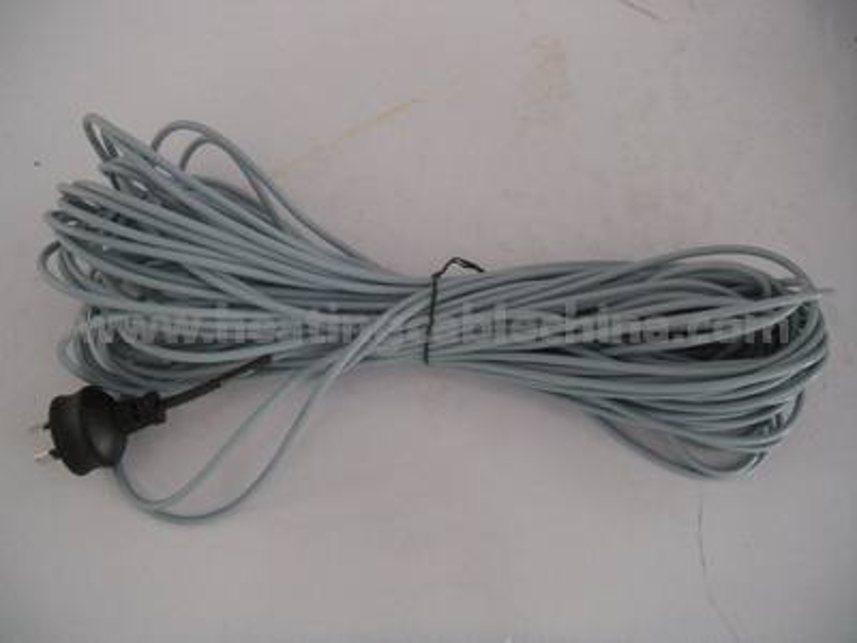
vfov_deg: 40.7
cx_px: 428
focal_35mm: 35
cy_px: 322
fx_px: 867
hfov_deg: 52.6
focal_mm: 5.9
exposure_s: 1/26.2
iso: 400
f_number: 3.8
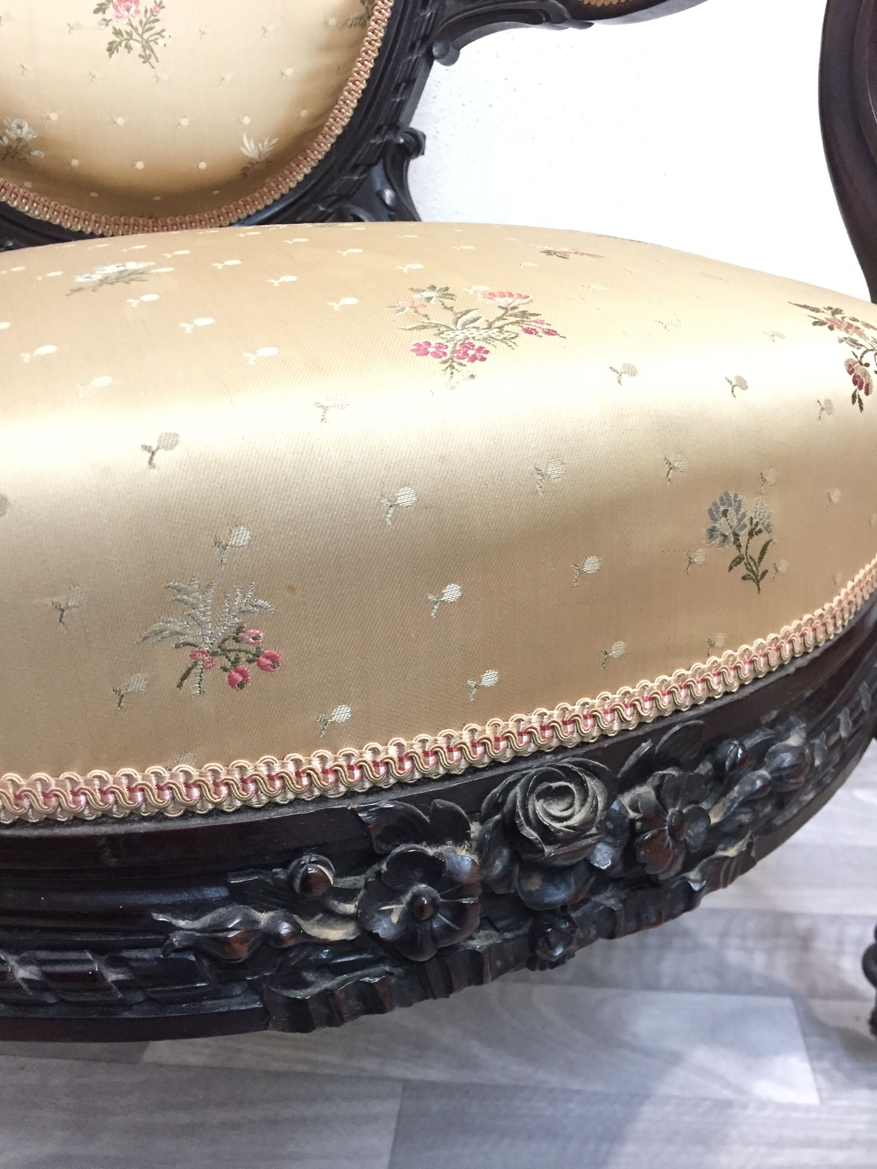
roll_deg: +2.5
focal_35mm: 29
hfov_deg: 48.2
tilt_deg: -19.7
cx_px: 438
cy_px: 584
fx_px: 980
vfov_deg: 61.7
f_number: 2.2
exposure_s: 1/25
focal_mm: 4.15
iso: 320
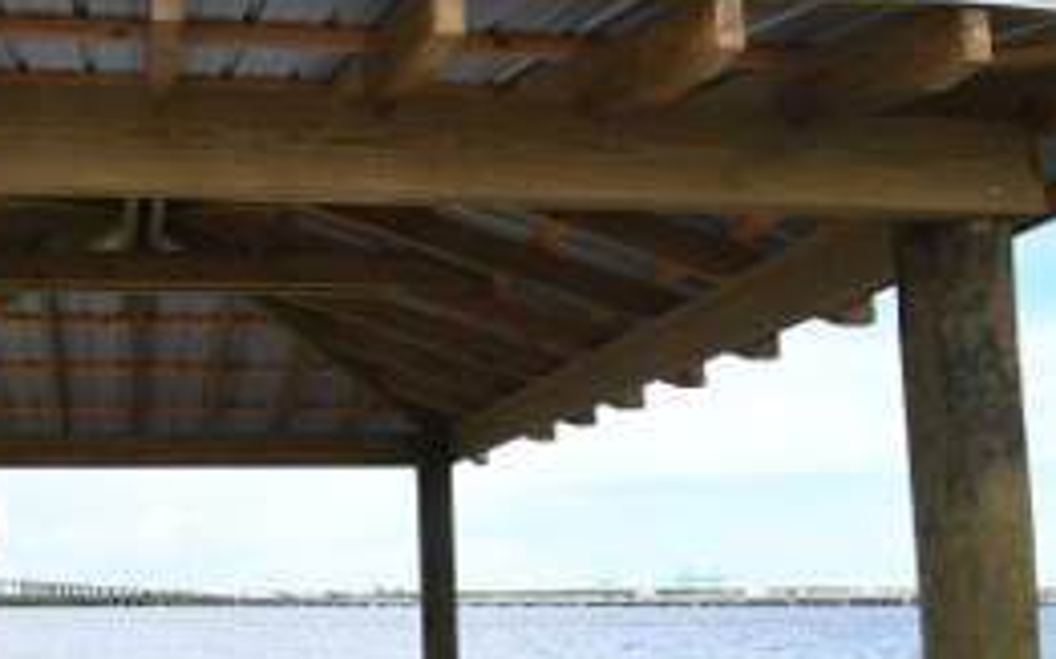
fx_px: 863
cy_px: 473
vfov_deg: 40.9
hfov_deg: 57.9
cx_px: 202
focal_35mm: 30
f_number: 8
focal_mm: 11
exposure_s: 1/125
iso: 125
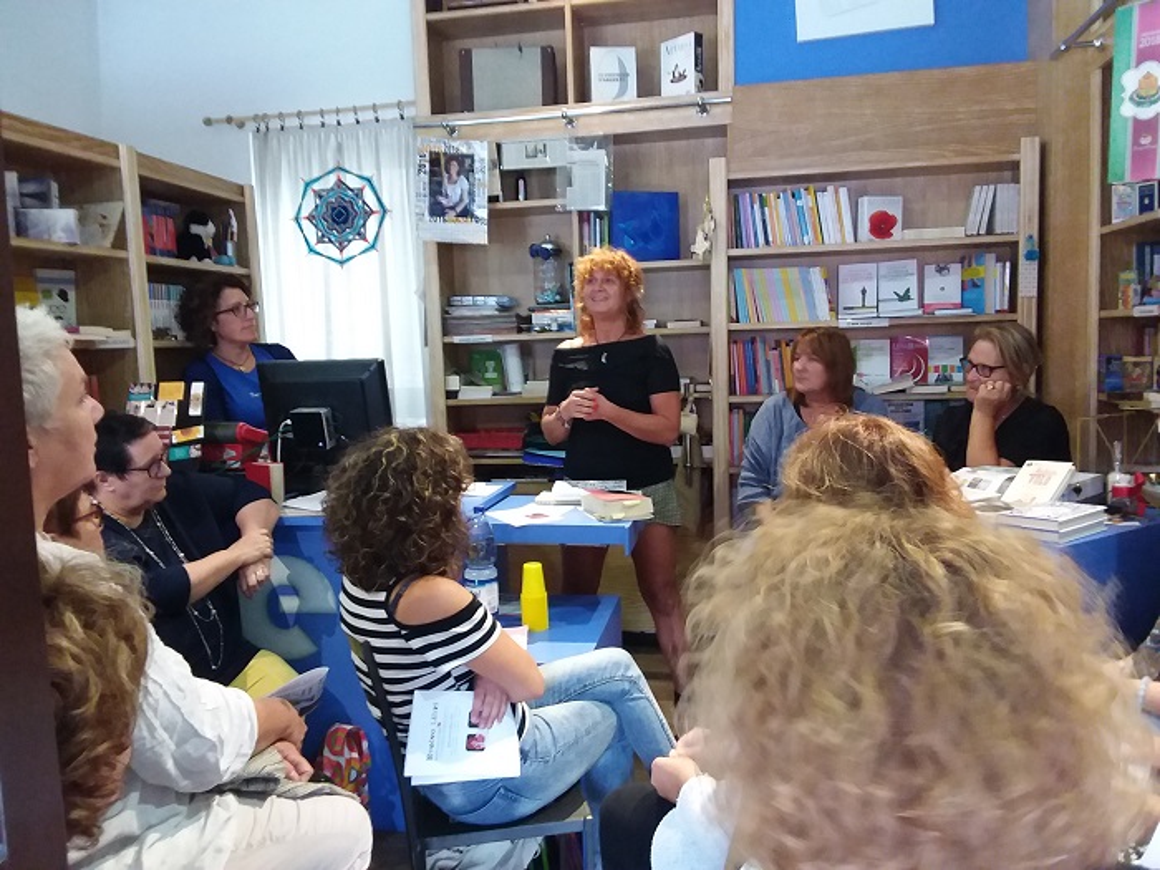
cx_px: 580
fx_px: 905
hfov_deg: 65.3
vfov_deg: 51.4
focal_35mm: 27
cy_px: 435
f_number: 1.9
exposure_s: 1/17
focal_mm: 2.91
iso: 250
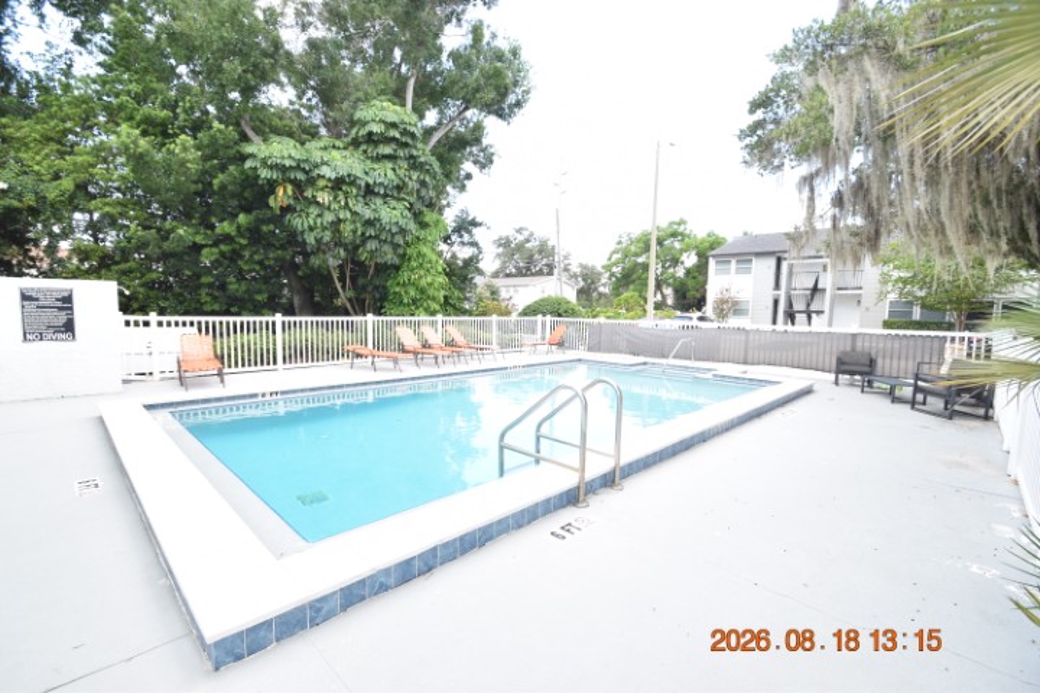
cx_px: 520
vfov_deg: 77.3
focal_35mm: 15
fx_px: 433
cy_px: 346
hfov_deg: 100.4
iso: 400
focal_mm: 10
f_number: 6.7
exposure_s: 1/180
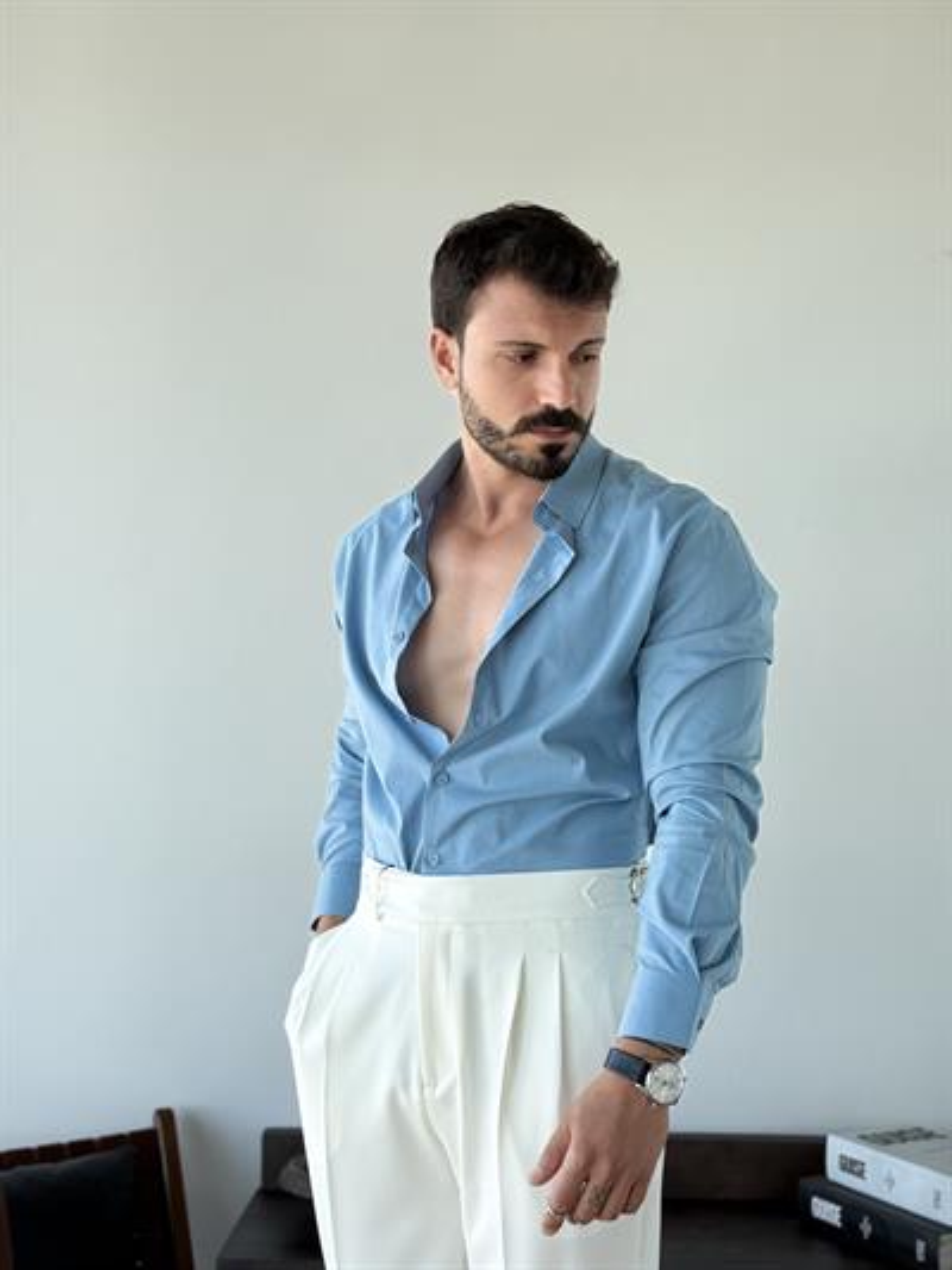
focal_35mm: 48
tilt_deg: +1.8
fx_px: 1759
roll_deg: -0.4
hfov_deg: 30.3
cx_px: 476
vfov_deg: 39.6
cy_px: 635
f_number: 1.78
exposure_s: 1/400
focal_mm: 6.76
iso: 64
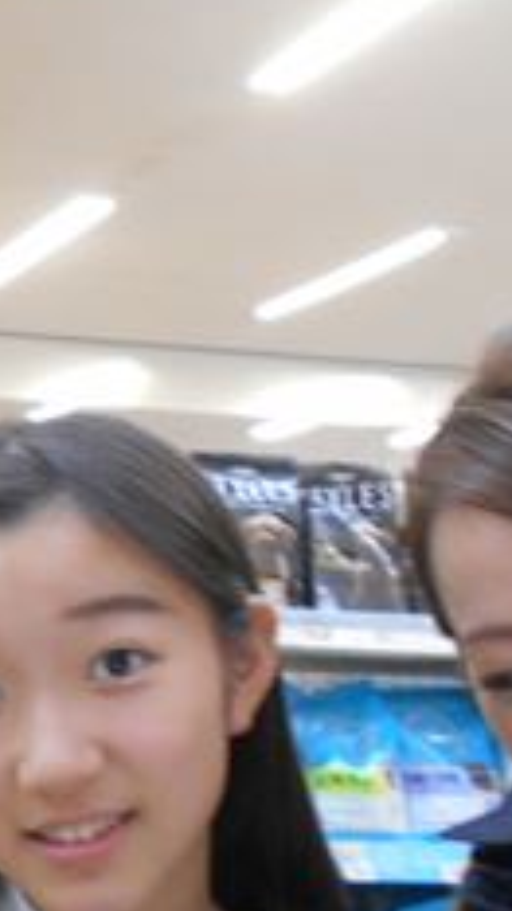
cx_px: -281
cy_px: 829
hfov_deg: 15.2
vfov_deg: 27.8
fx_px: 1763
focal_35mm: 73
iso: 320
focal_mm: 4.6
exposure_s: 1/30
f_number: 3.2
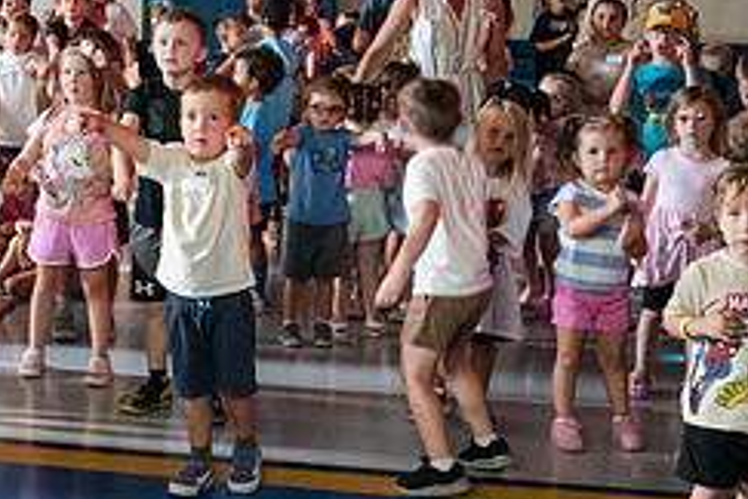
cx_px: -29
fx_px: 1454
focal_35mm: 70
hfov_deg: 27.0
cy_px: 175
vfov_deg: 19.4
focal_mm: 27
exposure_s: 1/60
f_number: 4
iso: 16000
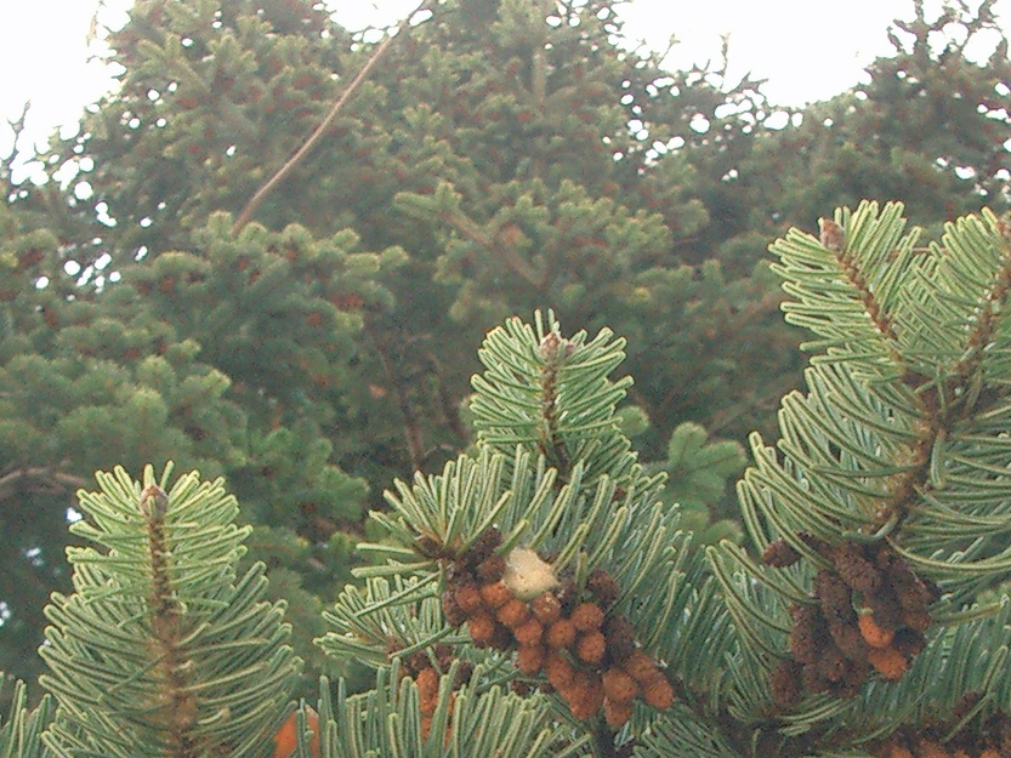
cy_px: 798
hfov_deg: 22.7
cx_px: 438
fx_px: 2512
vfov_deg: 16.7
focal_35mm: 86
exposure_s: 1/400
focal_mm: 5.8
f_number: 4.3
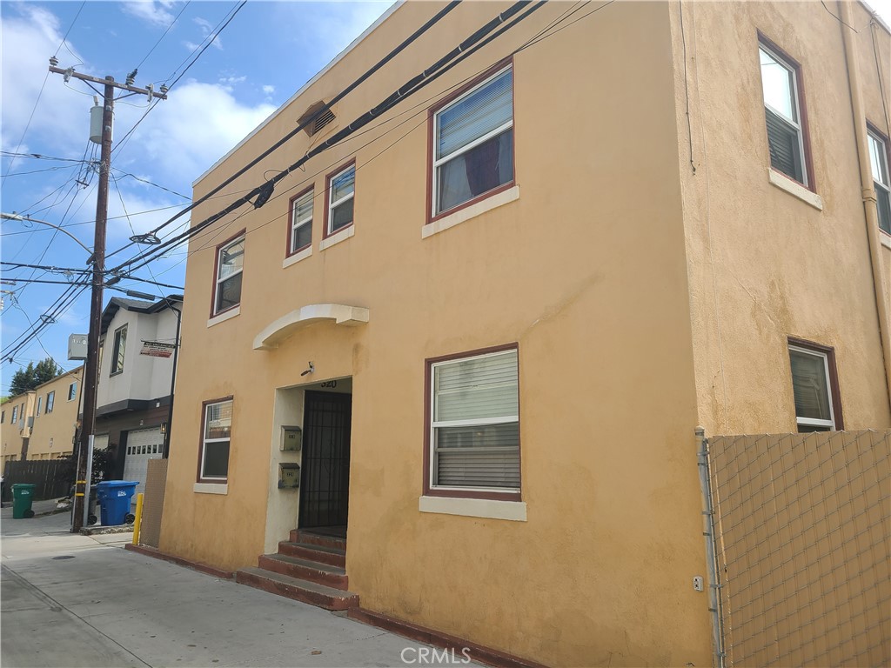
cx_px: 446
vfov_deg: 53.1
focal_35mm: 26
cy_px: 334
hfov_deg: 67.3
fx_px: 669
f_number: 1.8
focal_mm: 5.4
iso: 40
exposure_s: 1/1709
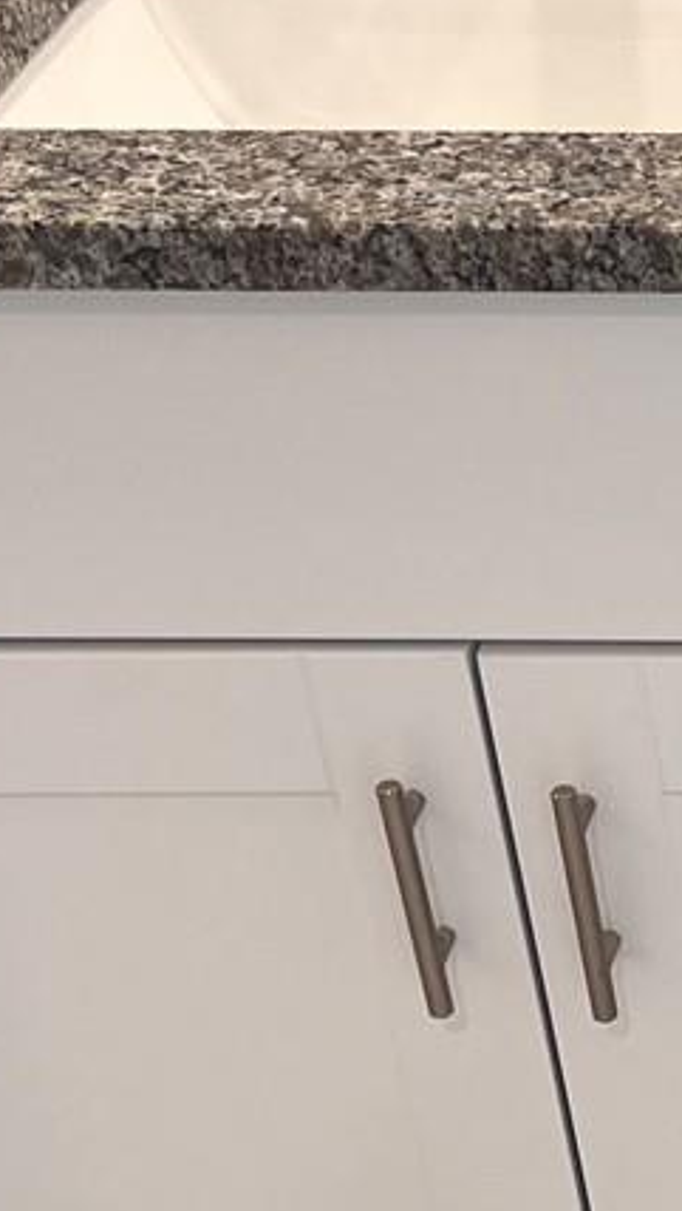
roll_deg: -0.9
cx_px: 1500
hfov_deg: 10.3
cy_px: 1075
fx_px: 3405
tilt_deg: -36.5
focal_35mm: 106
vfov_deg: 19.8
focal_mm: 5.7
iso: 80
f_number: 1.5
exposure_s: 1/120
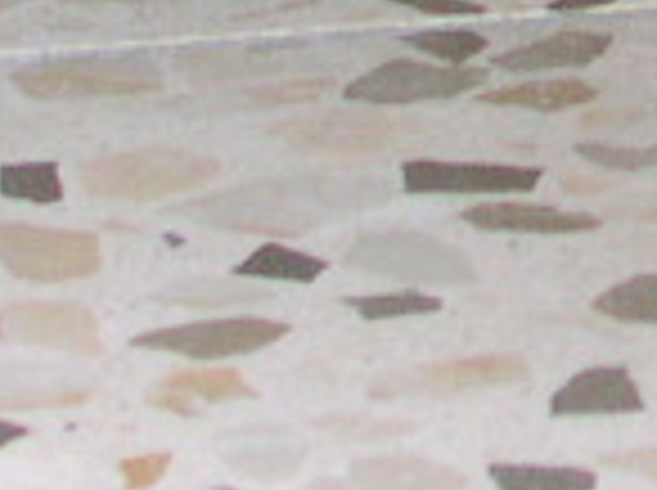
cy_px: -872
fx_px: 7181
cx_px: 1431
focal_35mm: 379
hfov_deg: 5.1
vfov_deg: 3.8
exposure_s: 1/60
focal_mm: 8.2
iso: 100
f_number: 3.2
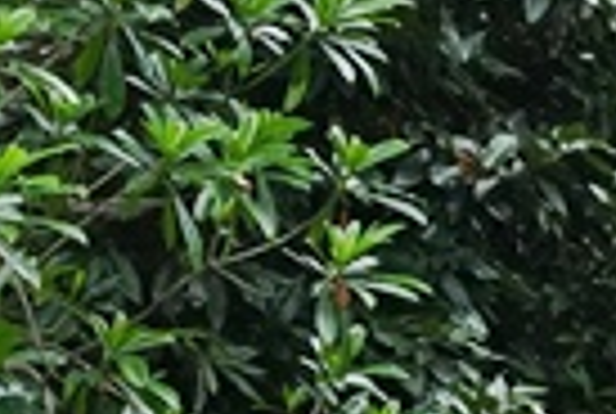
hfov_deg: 4.8
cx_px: 1695
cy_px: 47
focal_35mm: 414
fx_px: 7095
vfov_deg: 3.3
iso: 2500
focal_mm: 55.5
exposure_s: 1/500
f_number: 8
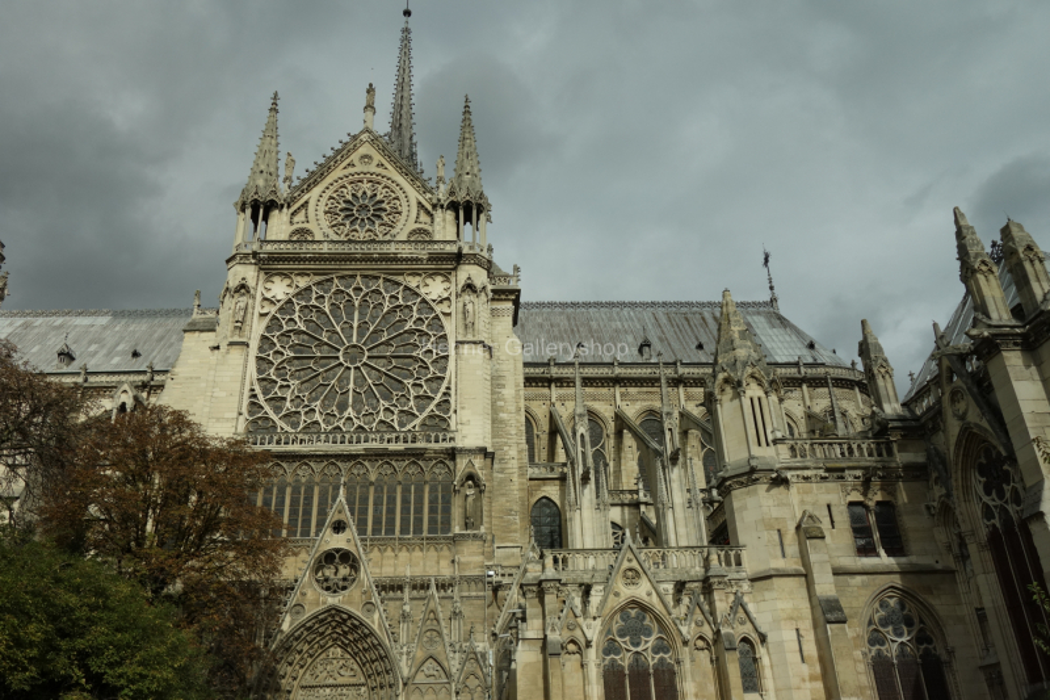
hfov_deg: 65.5
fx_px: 816
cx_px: 525
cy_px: 350
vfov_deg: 46.4
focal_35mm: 28
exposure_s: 1/2000
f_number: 3.2
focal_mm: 10.4
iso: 125
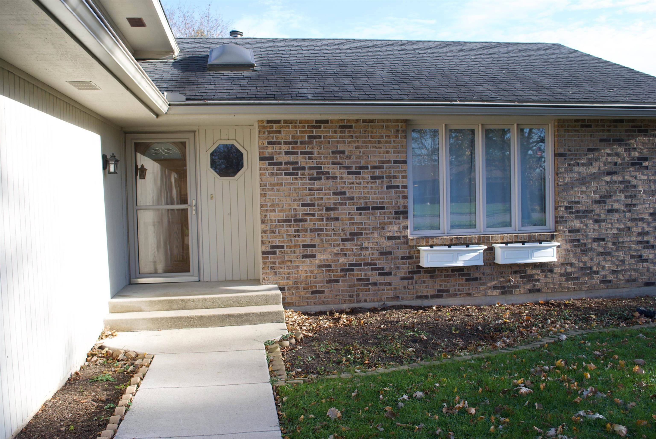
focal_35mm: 33
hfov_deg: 57.2
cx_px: 328
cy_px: 220
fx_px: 602
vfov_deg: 40.1
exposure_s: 1/160
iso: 100
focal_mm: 22
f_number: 6.3
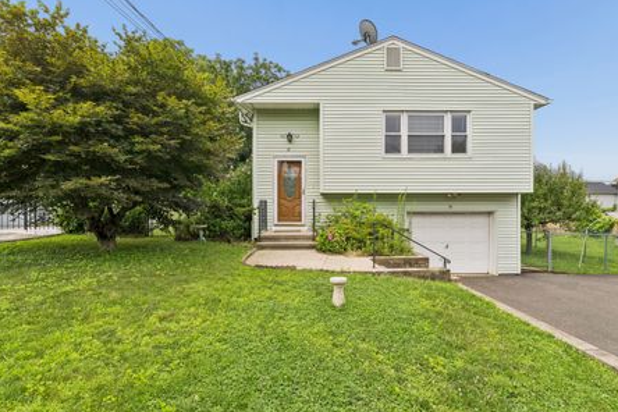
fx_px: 313
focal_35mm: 18
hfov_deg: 89.2
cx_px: 323
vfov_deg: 66.7
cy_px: 205
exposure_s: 1/50
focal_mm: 16.2
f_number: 13
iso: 400
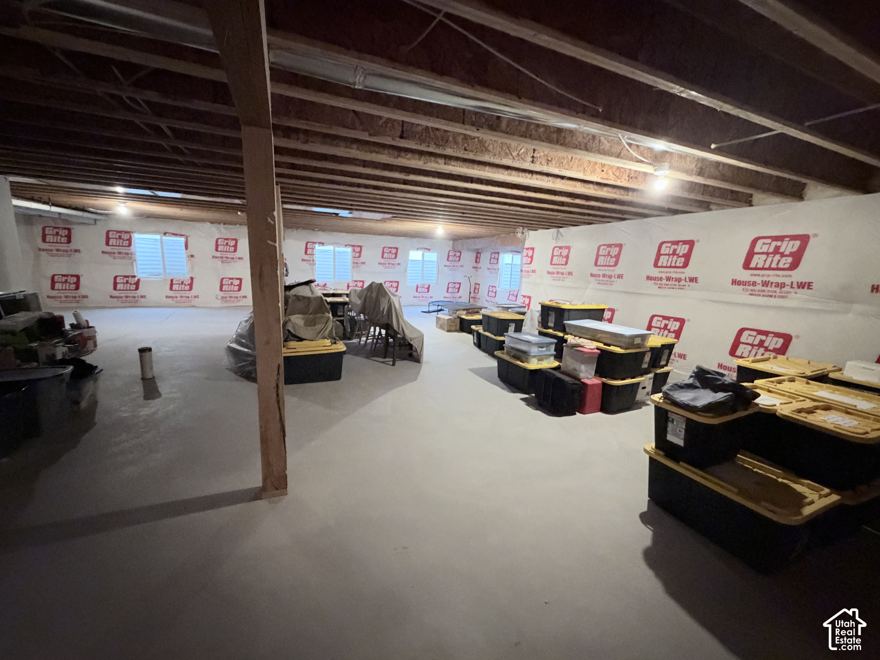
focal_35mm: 14
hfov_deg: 102.1
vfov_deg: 85.7
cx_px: 440
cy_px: 330
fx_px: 356
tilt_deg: -9.3
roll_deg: -2.0
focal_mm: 2.22
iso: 1600
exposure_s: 1/40
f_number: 2.2
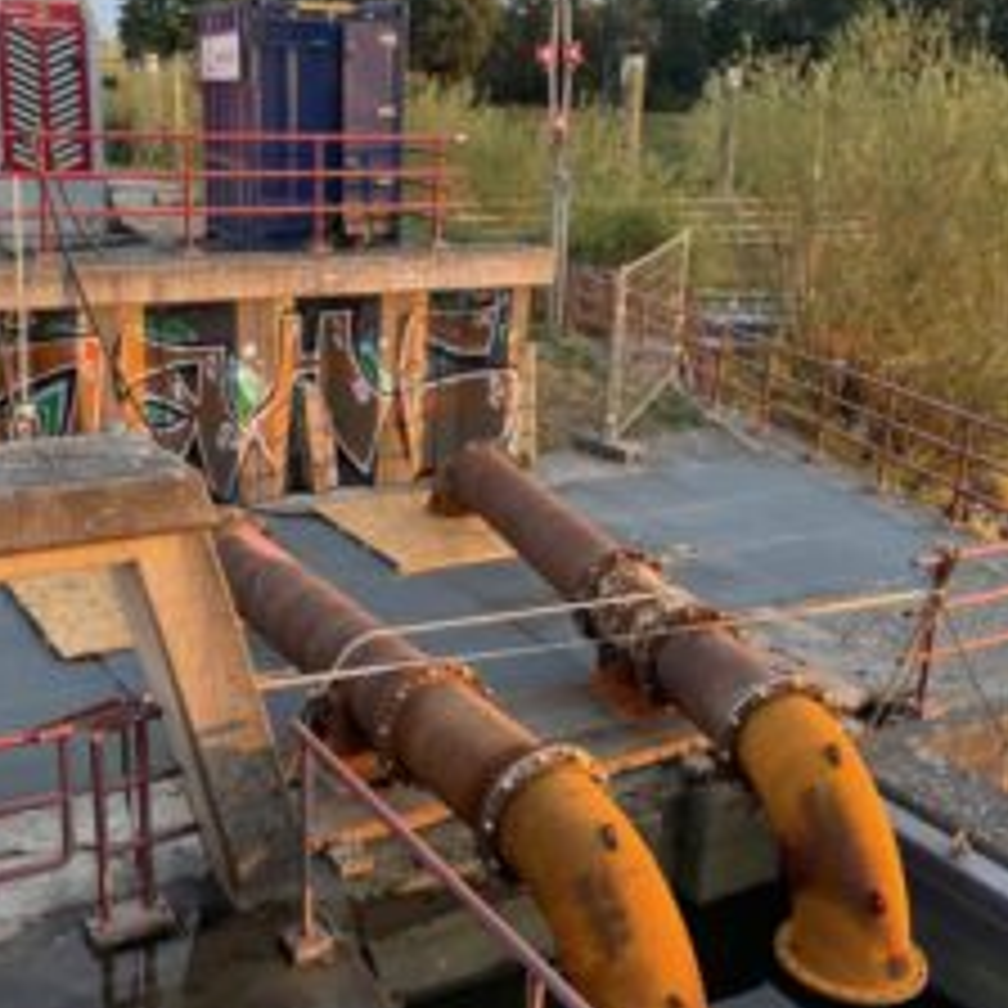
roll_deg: -0.7
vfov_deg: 40.9
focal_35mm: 41
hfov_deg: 40.8
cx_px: 410
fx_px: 1351
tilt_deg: -17.6
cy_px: 531
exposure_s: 1/110
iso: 125
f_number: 1.6
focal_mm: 4.2
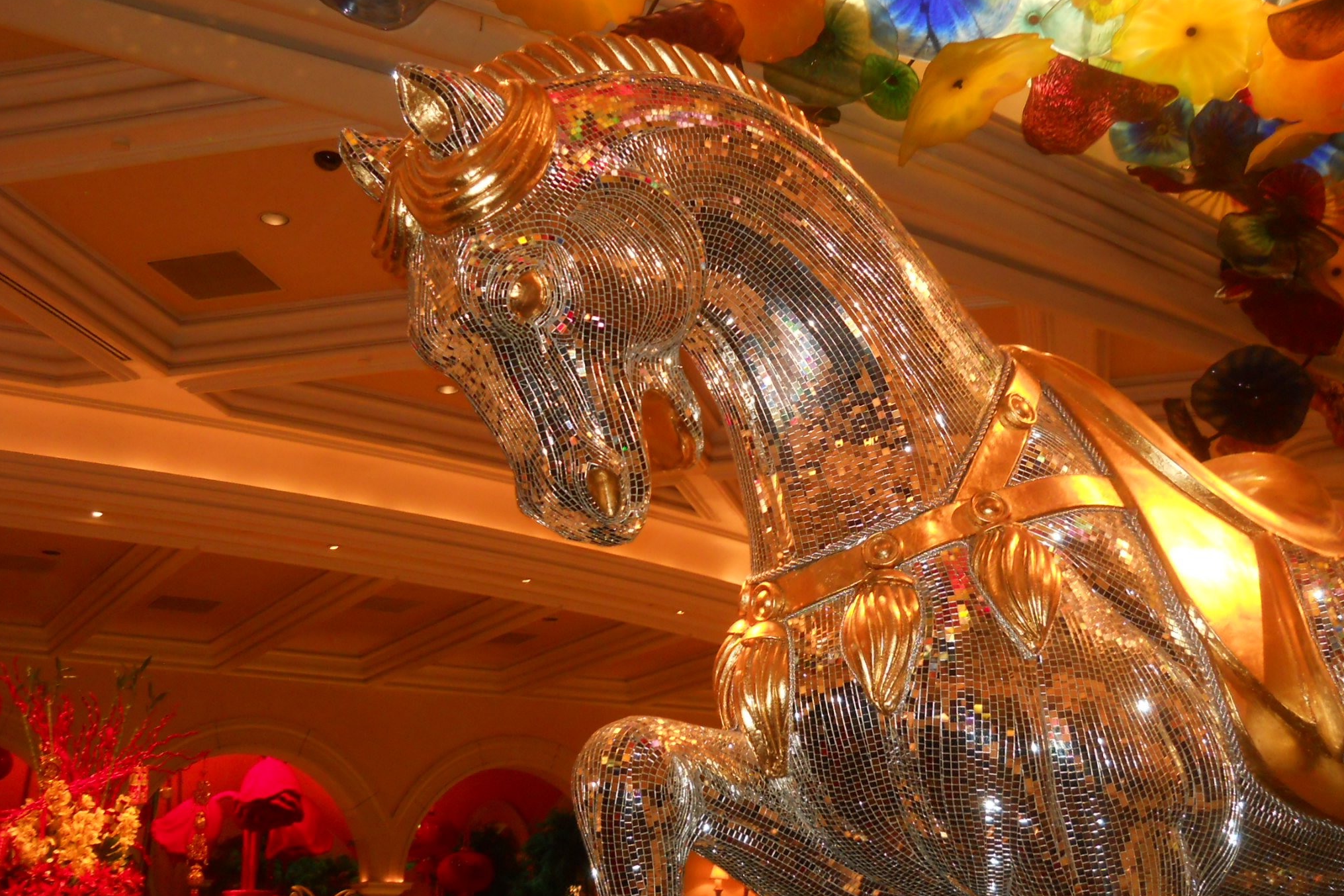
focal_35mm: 43
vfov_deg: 31.2
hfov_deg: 45.4
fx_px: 1605
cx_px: 675
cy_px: 442
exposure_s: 1/30
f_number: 3.1
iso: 200
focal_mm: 6.72
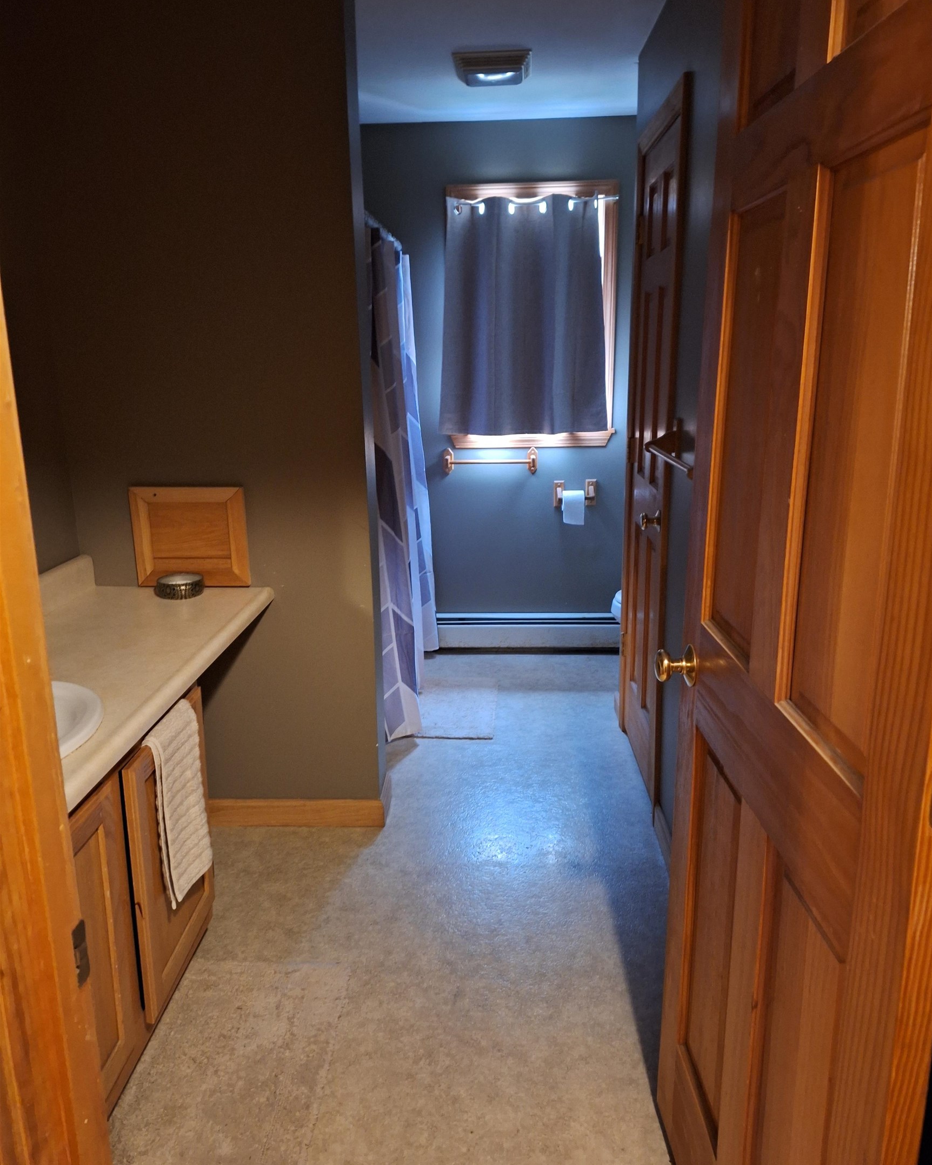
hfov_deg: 58.8
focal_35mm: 24
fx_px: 828
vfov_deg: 70.2
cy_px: 548
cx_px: 467
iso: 500
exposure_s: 1/20
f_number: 1.8
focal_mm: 5.54
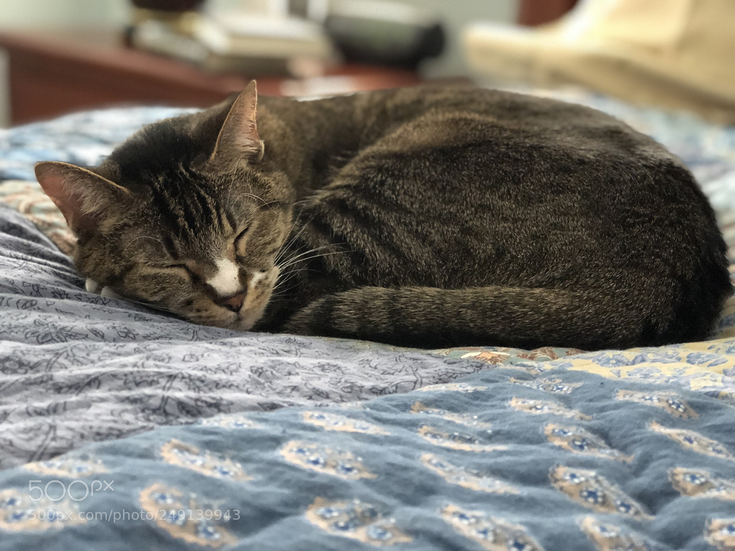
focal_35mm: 57
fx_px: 1210
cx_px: 368
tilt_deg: -17.2
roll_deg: -4.8
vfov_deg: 25.7
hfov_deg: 33.8
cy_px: 276
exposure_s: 1/60
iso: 1250
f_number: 2.8
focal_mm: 6.6
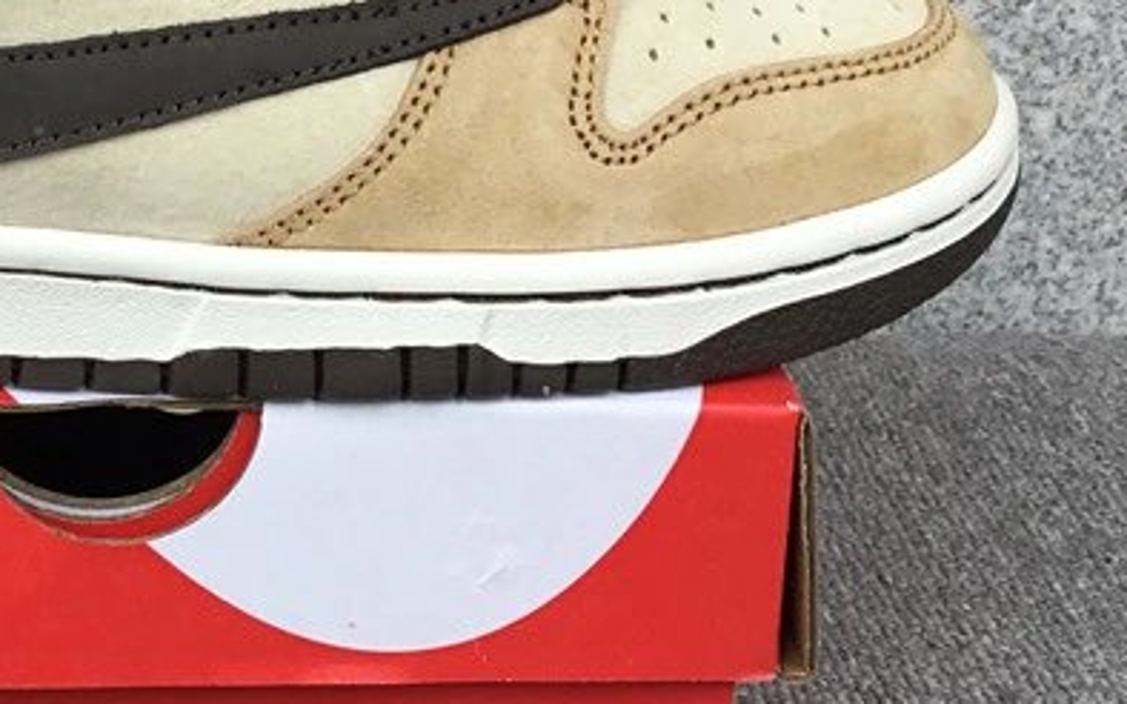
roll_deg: +0.4
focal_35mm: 75
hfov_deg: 26.7
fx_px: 2303
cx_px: 134
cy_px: 233
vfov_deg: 17.3
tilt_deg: -19.7
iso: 32
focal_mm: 3.3
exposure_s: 1/100
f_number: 2.4
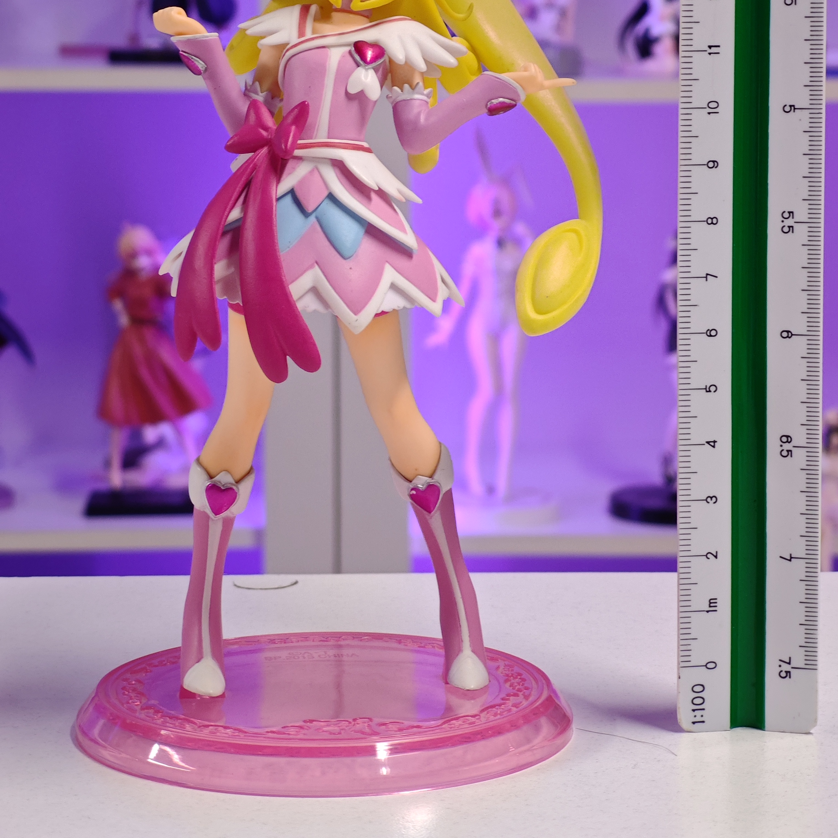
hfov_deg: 18.3
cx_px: 422
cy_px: 284
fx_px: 2602
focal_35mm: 95
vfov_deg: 18.2
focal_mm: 7.48
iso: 400
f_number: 2.4
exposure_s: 1/20.7
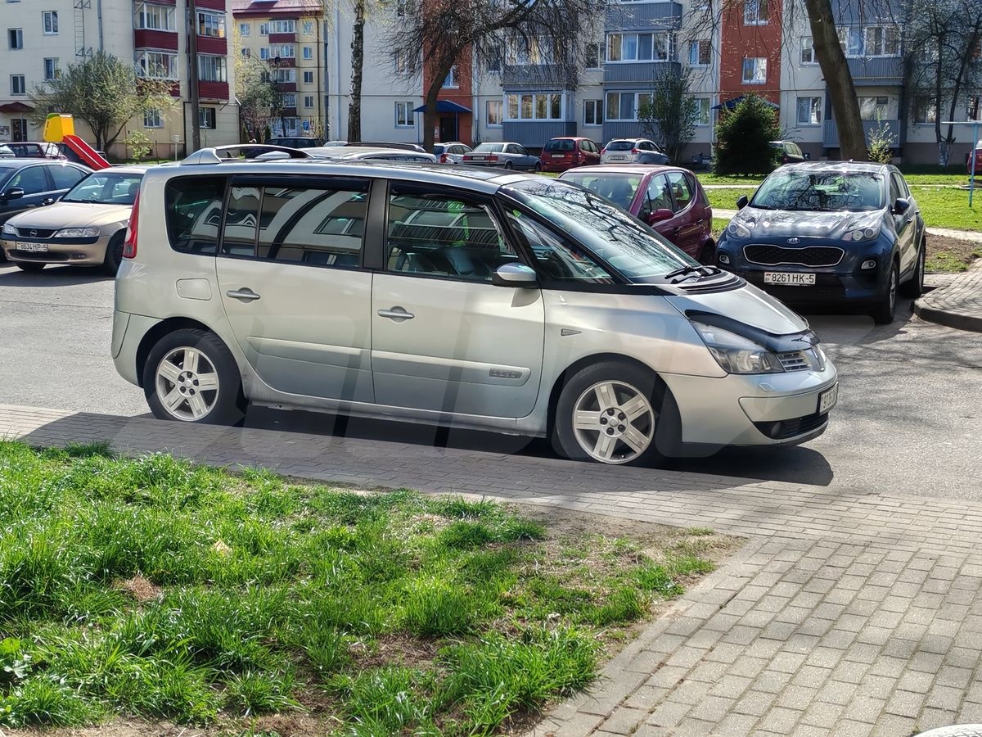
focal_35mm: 52
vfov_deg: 28.0
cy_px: 368
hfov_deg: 36.8
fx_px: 1475
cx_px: 491
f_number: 1.95
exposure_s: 1/1600
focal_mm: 5.52
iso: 50
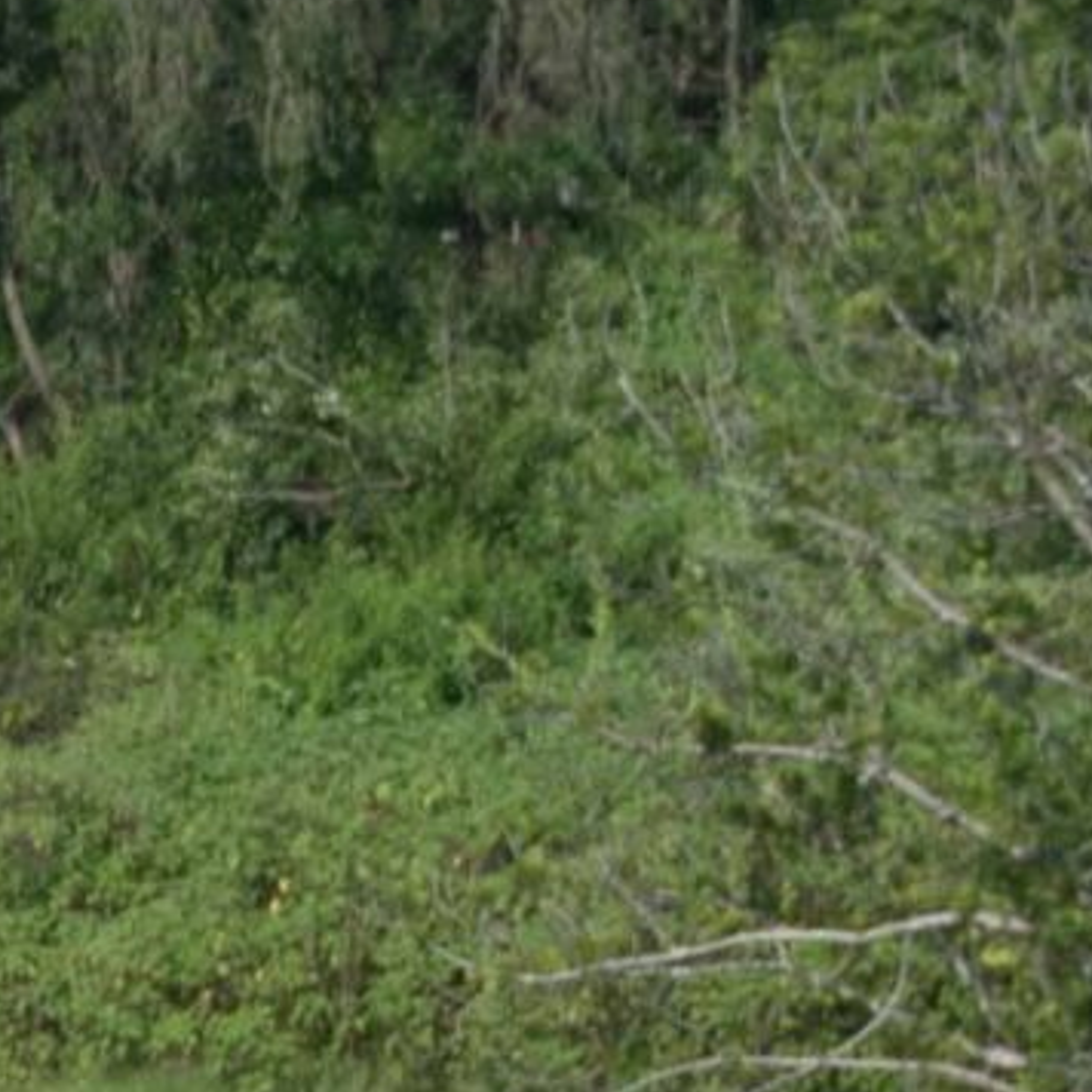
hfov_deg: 3.4
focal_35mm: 505
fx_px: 18026
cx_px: -2175
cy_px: 1844
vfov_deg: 3.5
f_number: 8
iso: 100
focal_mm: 55
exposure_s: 1/200
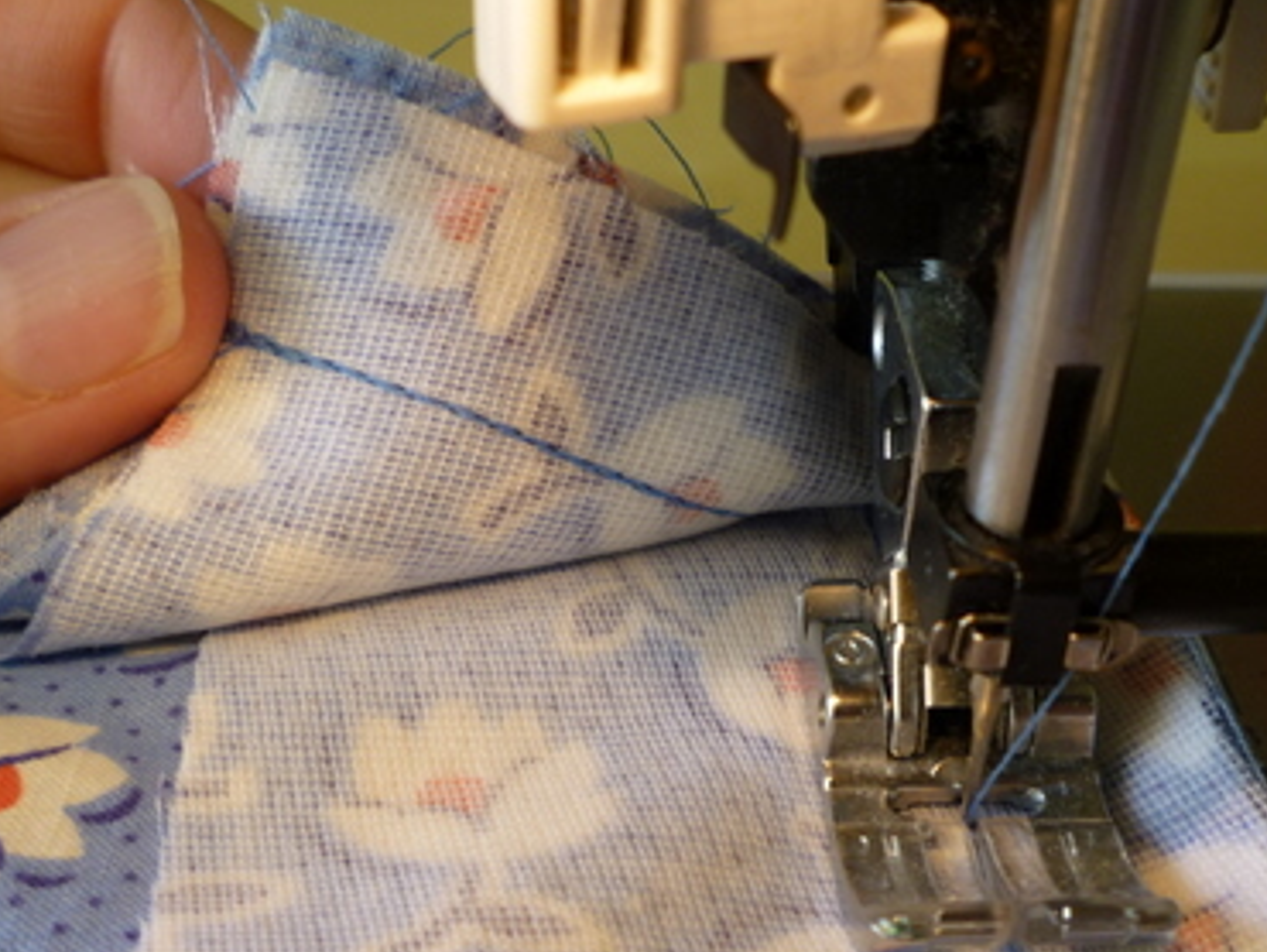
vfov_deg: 30.8
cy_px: 565
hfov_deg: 40.4
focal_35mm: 47
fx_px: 1721
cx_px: 688
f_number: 3.3
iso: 80
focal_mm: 5.2
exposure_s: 1/30
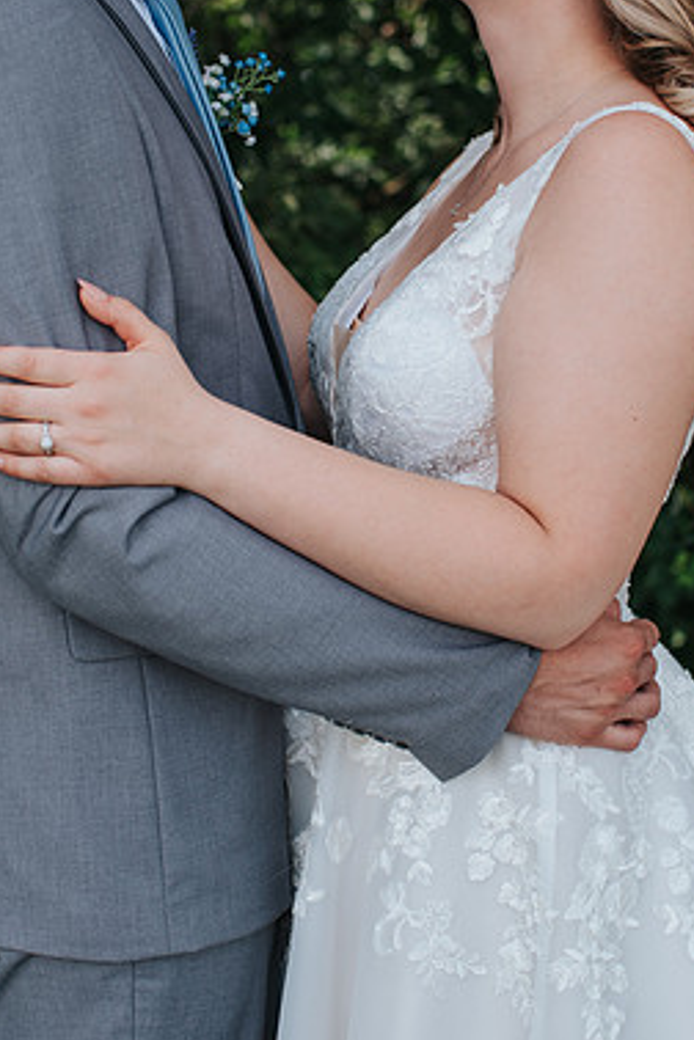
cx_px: 340
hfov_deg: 19.5
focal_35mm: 70
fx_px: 2024
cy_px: 401
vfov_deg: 28.8
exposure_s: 1/500
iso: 100
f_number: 2.8
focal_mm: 35
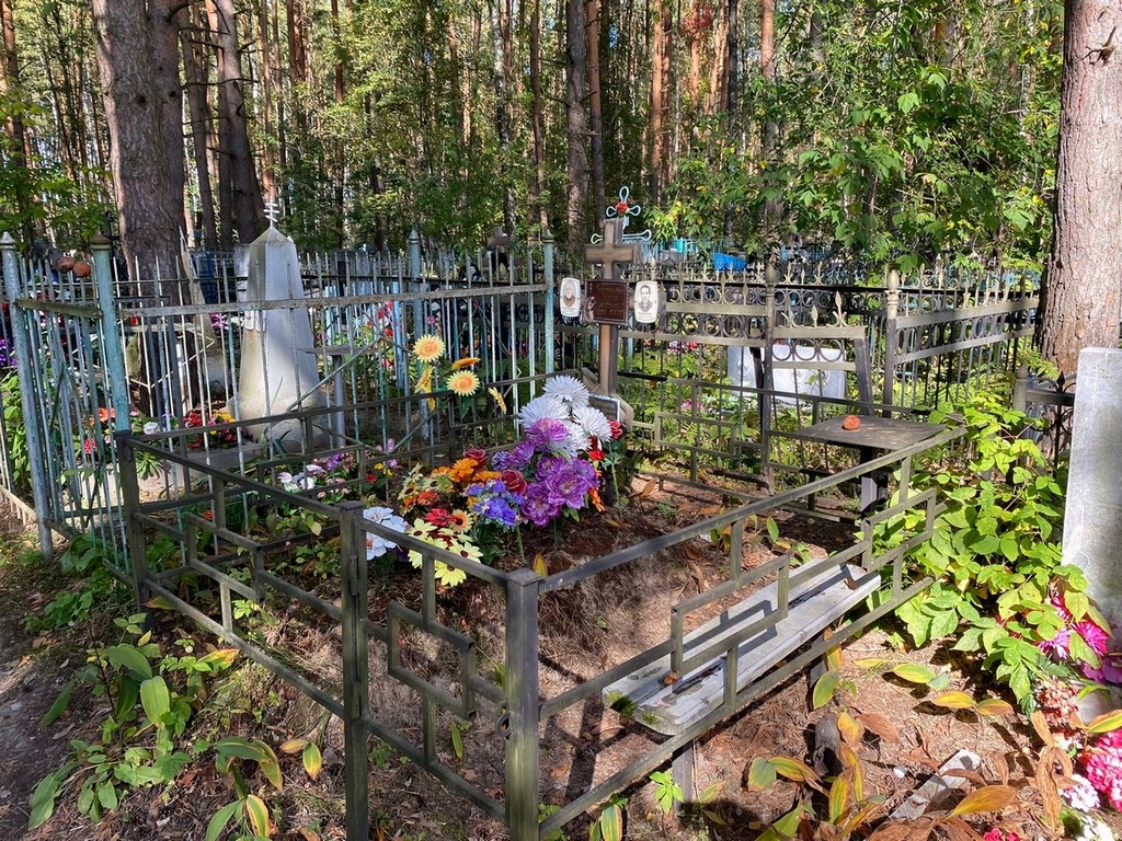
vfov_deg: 53.1
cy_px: 420
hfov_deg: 67.3
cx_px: 561
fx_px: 843
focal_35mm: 26
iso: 32
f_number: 1.8
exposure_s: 1/247
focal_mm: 4.25
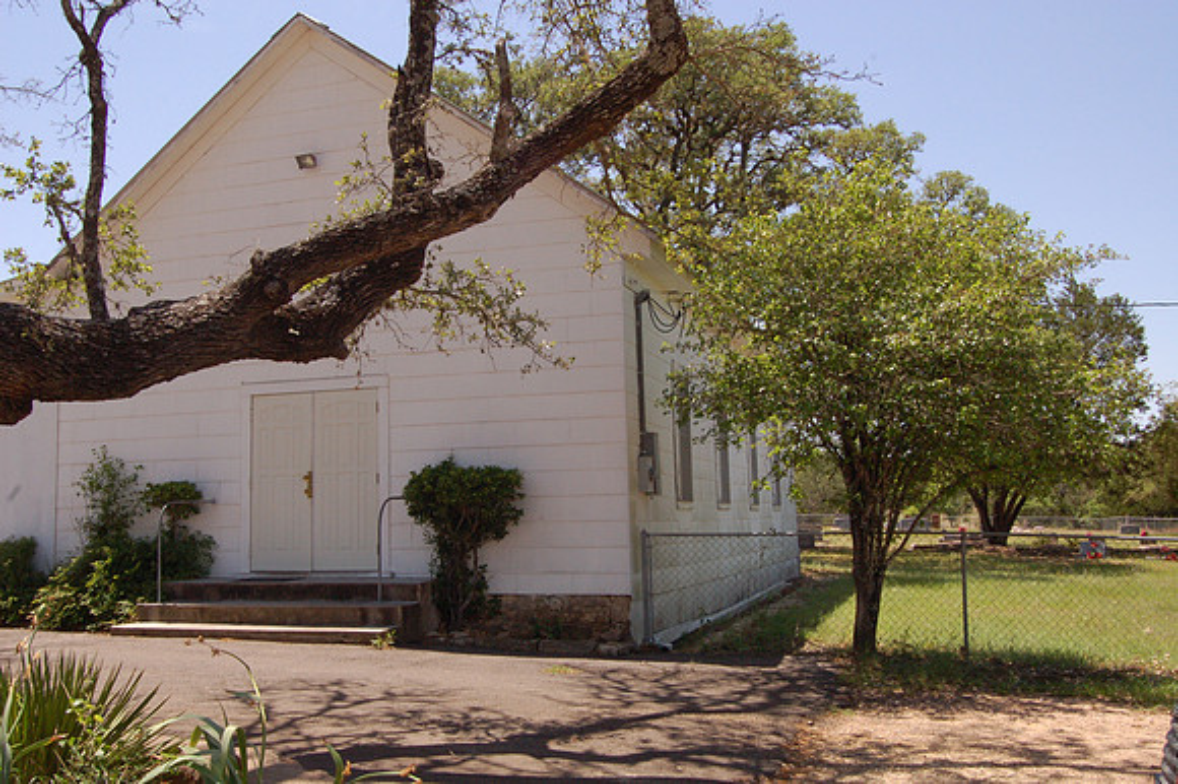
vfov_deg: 36.8
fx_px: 1177
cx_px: 589
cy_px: 392
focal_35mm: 36
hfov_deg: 53.2
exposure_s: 1/320
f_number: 14
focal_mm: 24
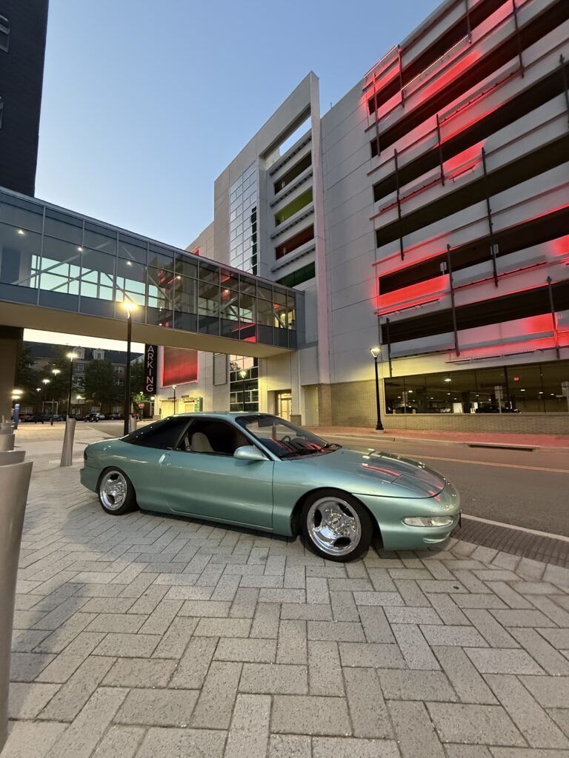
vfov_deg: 102.1
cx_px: 284
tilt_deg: +6.4
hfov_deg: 85.7
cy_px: 379
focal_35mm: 14
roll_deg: +1.0
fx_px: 307
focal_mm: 2.22
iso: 1000
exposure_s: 1/60
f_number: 2.2
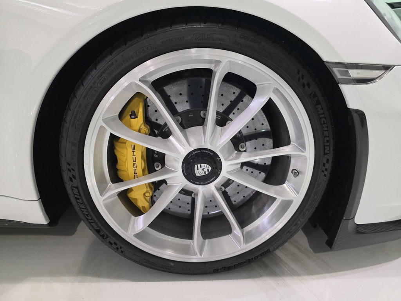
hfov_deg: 73.9
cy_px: 150
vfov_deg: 58.9
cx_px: 200
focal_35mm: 23
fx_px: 266
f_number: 1.7
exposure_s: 1/120
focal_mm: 6.3
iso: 1250
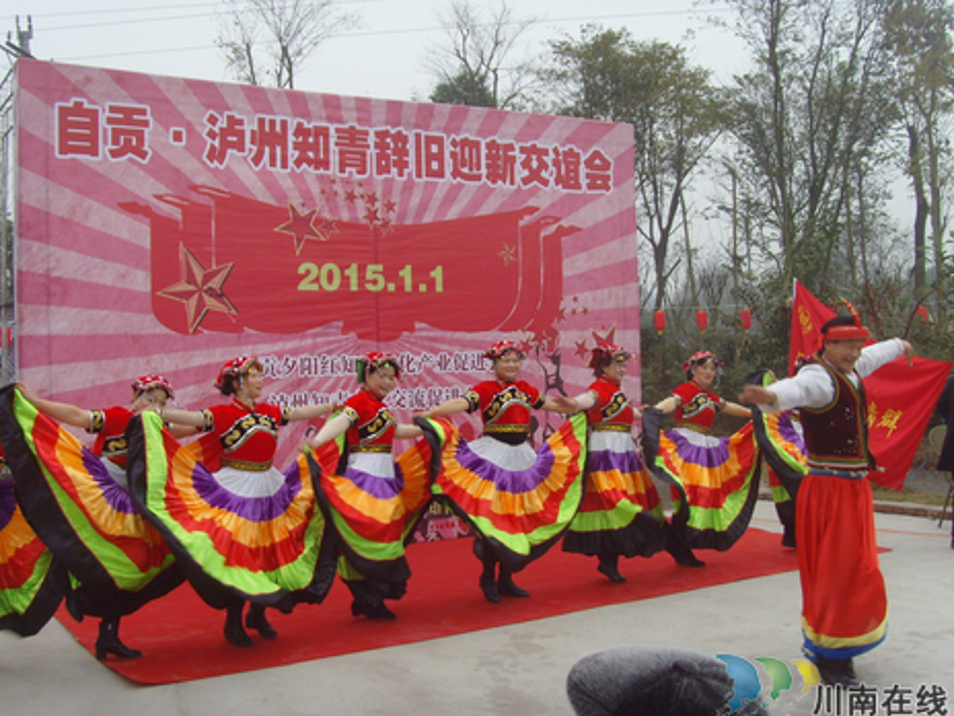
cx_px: 461
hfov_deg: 44.8
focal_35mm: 42
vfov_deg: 34.3
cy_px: 359
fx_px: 1157
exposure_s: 1/60
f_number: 3.5
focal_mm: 6.6
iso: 100
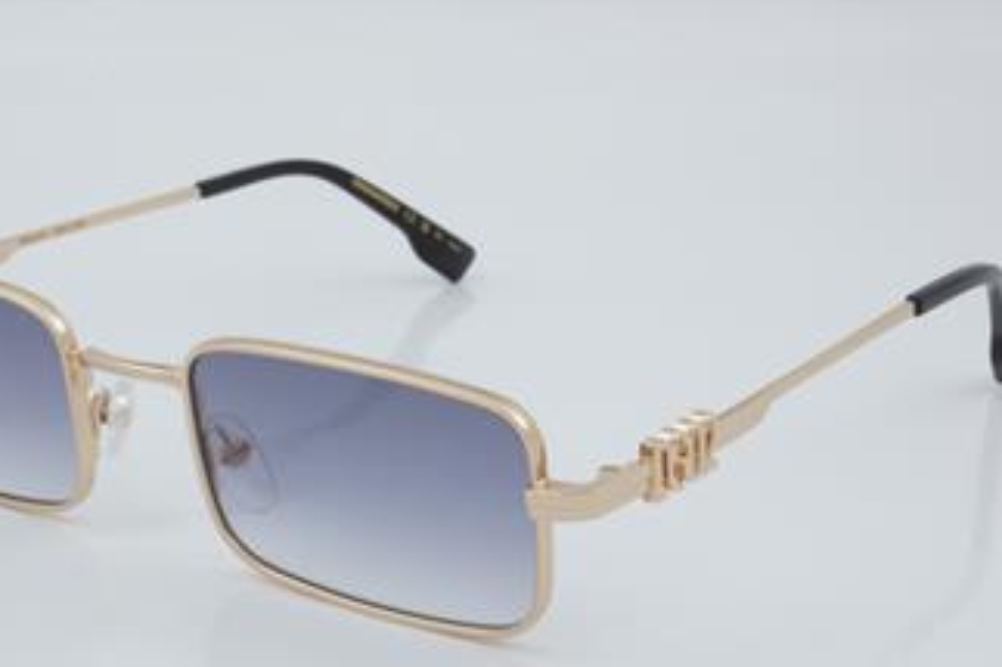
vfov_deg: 14.7
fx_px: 2587
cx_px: 413
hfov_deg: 21.9
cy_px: 394
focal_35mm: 93
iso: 100
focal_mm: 50
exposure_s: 1/4
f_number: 32
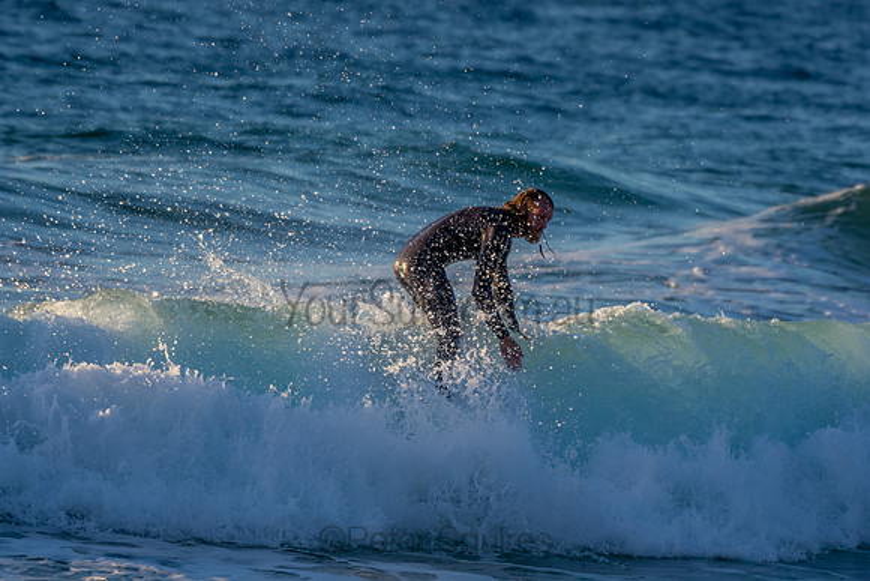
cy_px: 290
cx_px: 435
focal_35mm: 525
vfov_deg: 2.6
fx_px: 12690
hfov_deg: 3.9
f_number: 5.6
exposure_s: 1/1250
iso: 450
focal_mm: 350
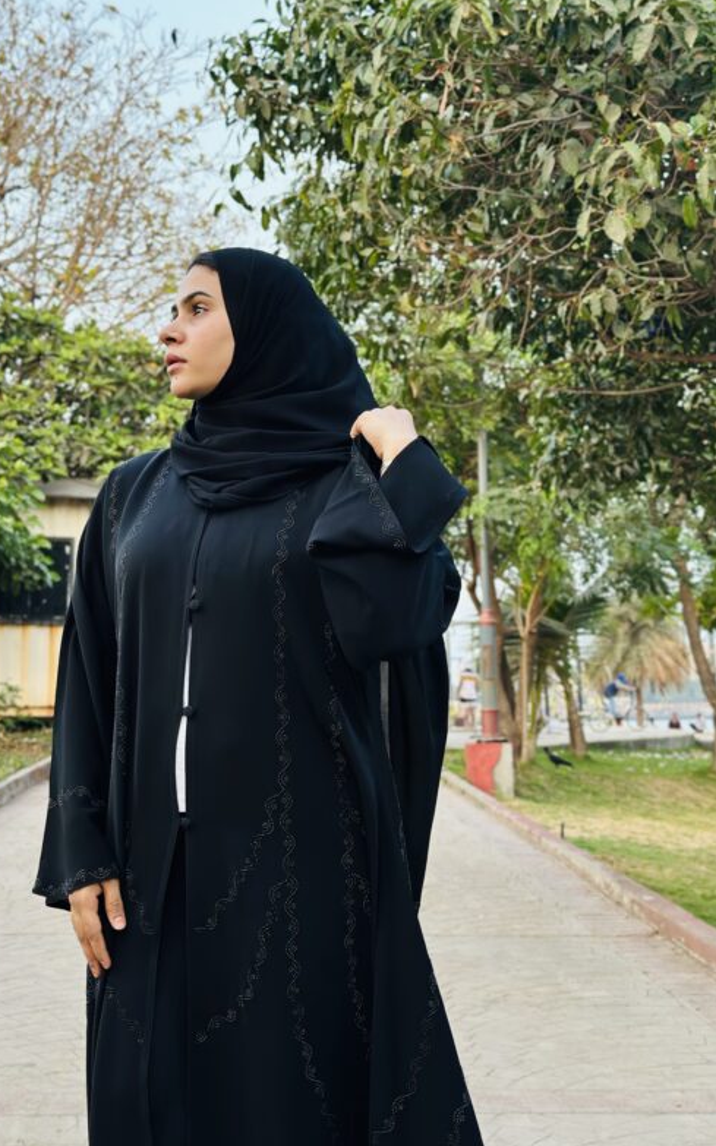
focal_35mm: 52
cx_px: 280
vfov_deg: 38.9
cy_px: 574
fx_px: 1624
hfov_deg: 24.8
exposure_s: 1/121
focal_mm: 6.86
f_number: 1.78
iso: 80
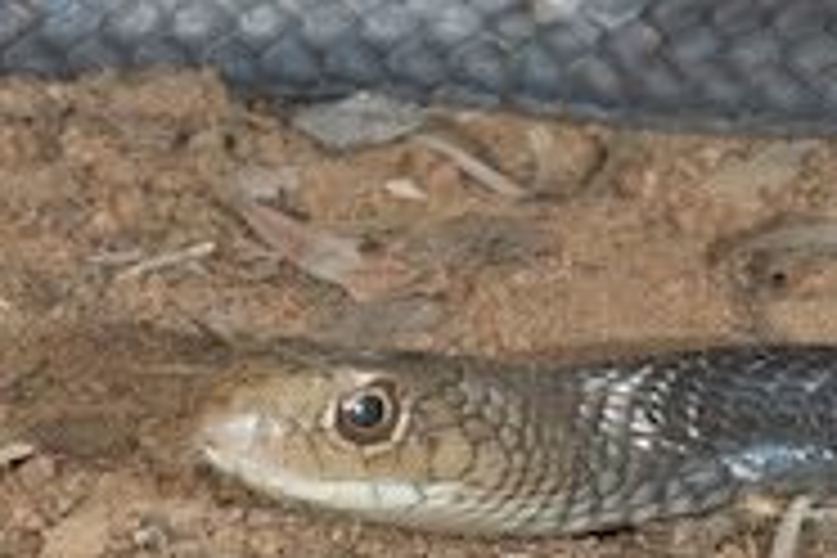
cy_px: 92
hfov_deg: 4.9
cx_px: 472
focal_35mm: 424
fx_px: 9865
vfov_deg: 3.2
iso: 250
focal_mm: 105
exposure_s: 1/125
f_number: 20
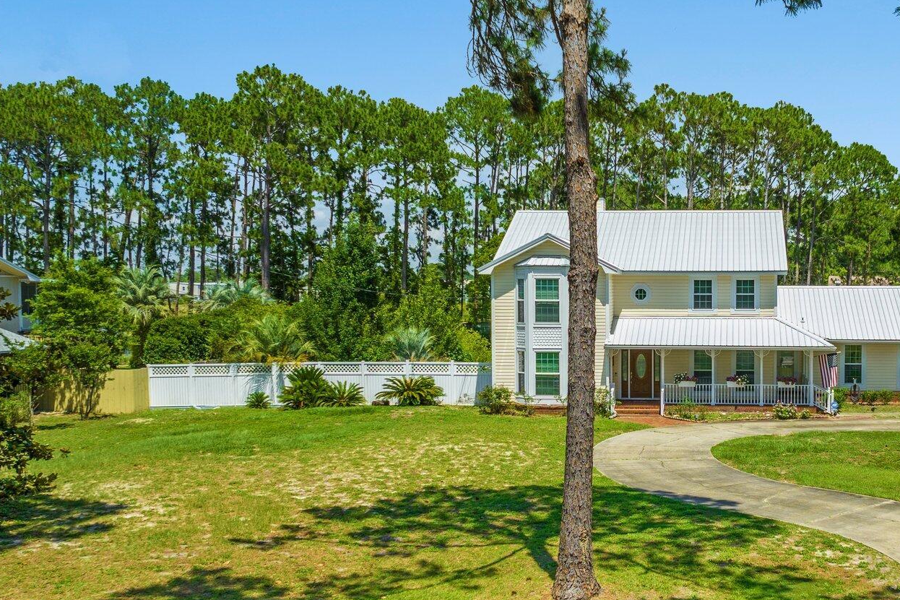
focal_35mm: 41
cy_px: 275
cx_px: 700
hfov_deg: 45.4
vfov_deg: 32.6
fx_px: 1025
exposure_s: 1/120
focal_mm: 12.29
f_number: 4
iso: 100
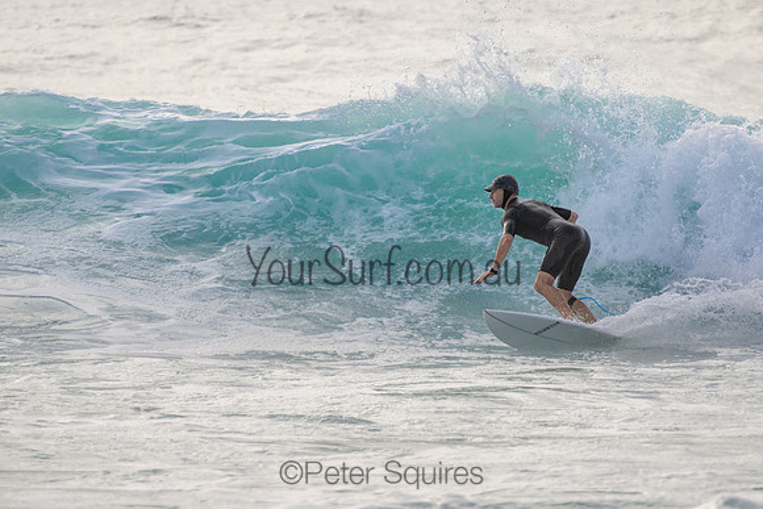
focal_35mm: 550
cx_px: 492
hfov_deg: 3.7
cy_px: 199
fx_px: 11663
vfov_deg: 2.5
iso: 220
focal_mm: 400
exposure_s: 1/2000
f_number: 5.6
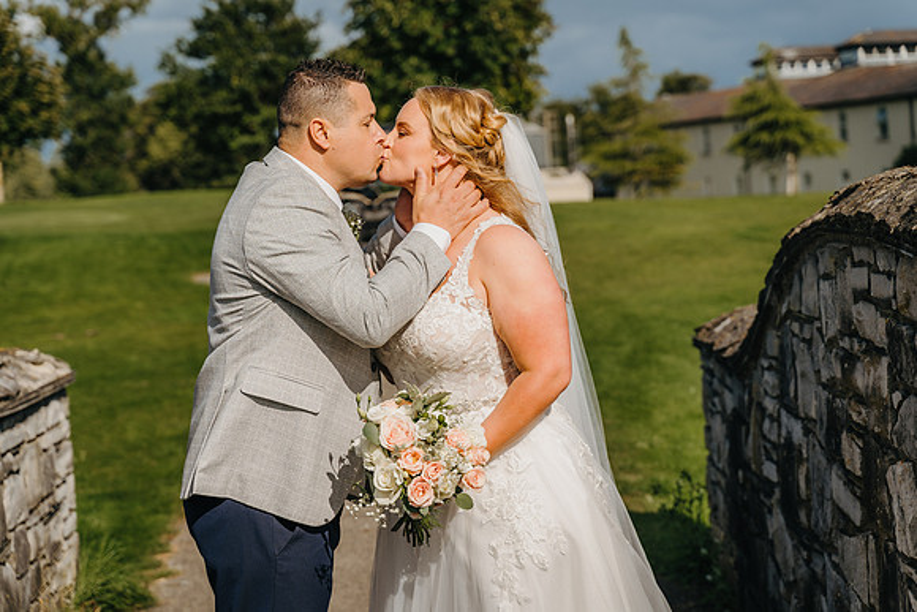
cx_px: 458
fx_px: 1911
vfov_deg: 18.2
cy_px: 306
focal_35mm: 75
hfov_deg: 27.0
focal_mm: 75
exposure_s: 1/1000
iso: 50
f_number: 4.5
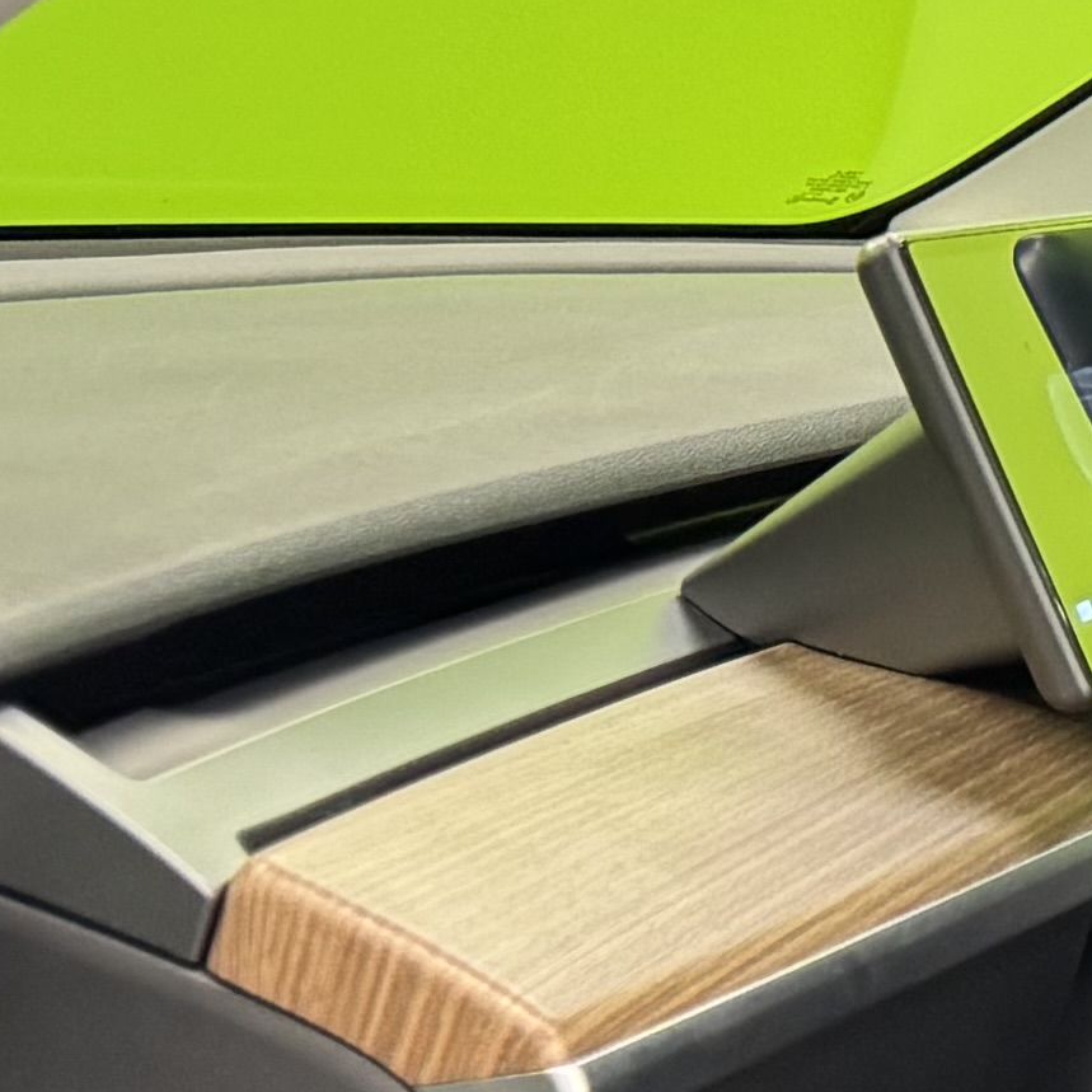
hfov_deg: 10.1
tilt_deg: -9.7
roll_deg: +0.4
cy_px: 1072
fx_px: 5032
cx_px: 2970
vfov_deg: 12.3
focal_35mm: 141
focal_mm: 6.76
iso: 320
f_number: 1.78
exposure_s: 1/50
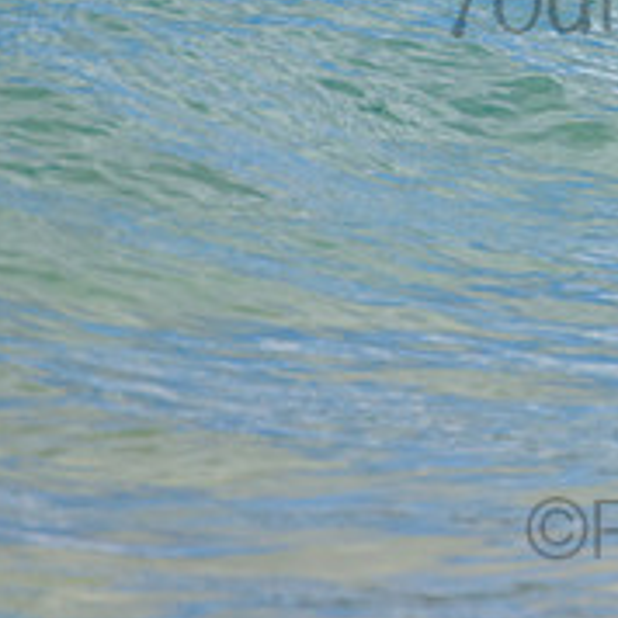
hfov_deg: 1.0
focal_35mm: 1696
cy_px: -59
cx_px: 1023
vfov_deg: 1.0
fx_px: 34256
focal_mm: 500
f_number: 5.6
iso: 320
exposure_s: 1/2000
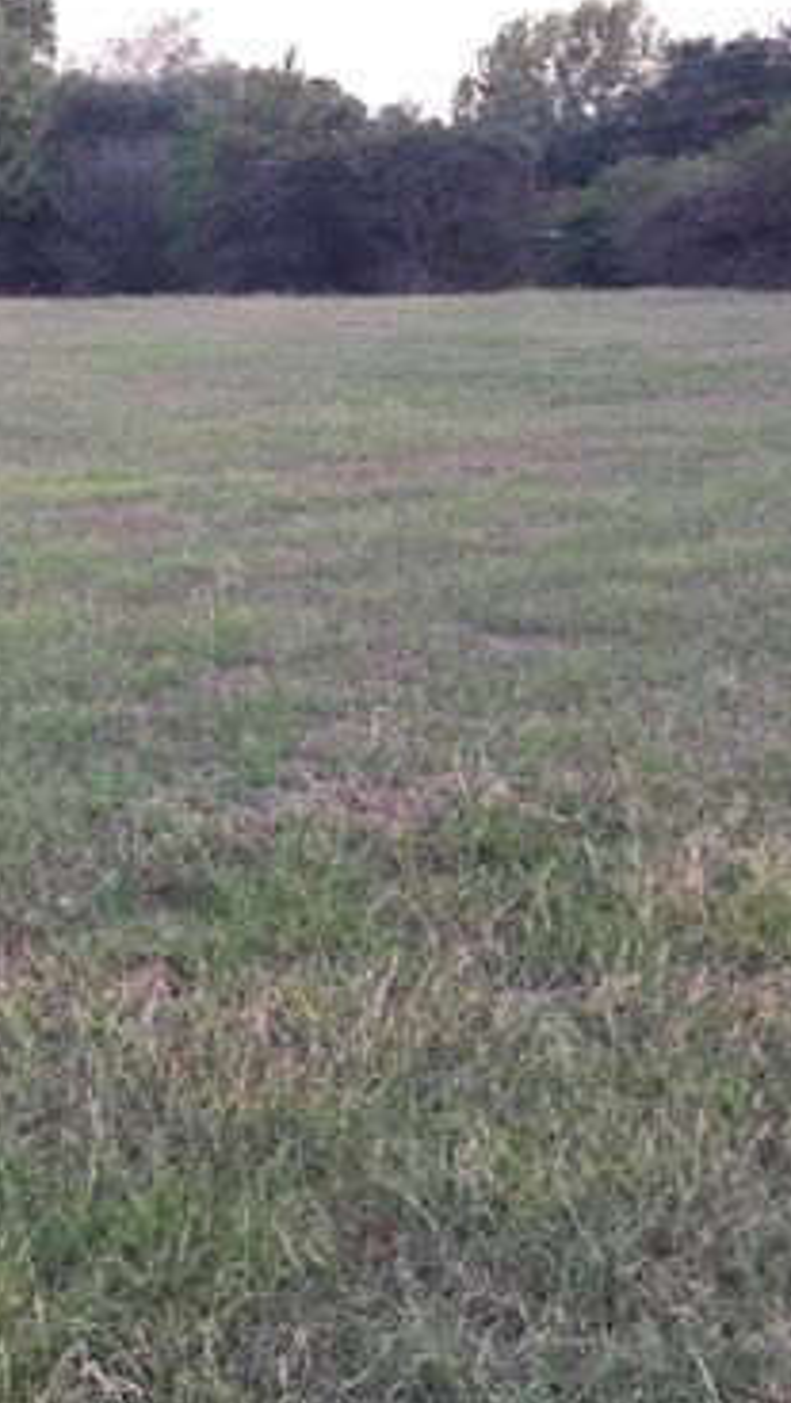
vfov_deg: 47.3
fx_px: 1600
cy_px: 694
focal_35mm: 43
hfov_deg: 26.4
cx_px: 8
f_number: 2.2
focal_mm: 4.15
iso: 160
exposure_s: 1/30
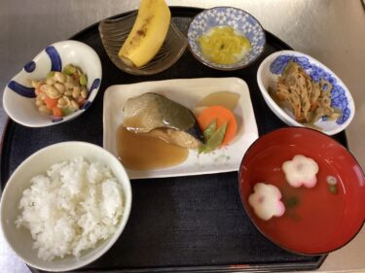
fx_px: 327
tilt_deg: -67.2
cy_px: 136
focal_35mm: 31
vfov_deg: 45.4
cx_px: 182
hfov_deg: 58.4
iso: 320
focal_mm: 3.3
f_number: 2.4
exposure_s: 1/60
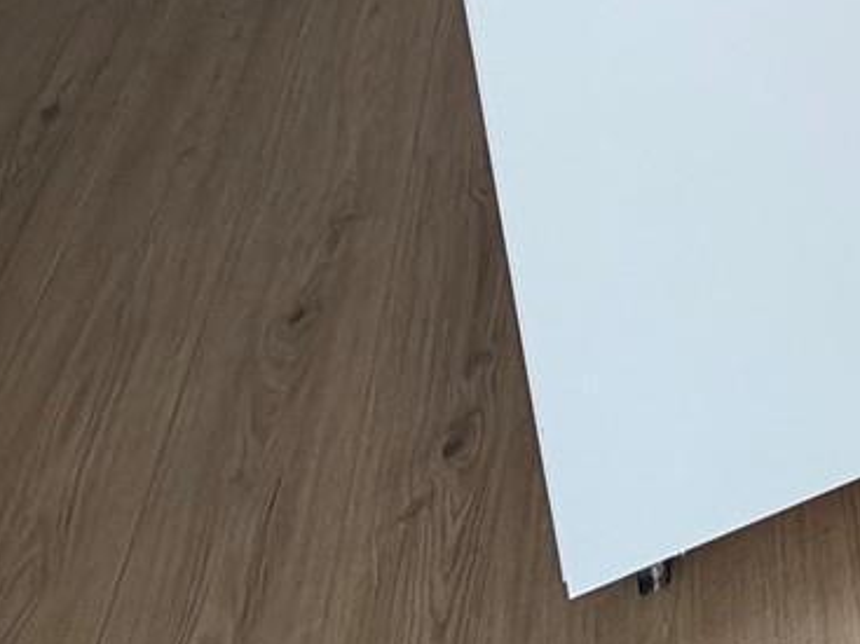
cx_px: 1312
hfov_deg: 24.3
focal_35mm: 61
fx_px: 1515
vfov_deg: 16.7
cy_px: -712
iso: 40
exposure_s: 1/170
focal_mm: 2.22
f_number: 2.2
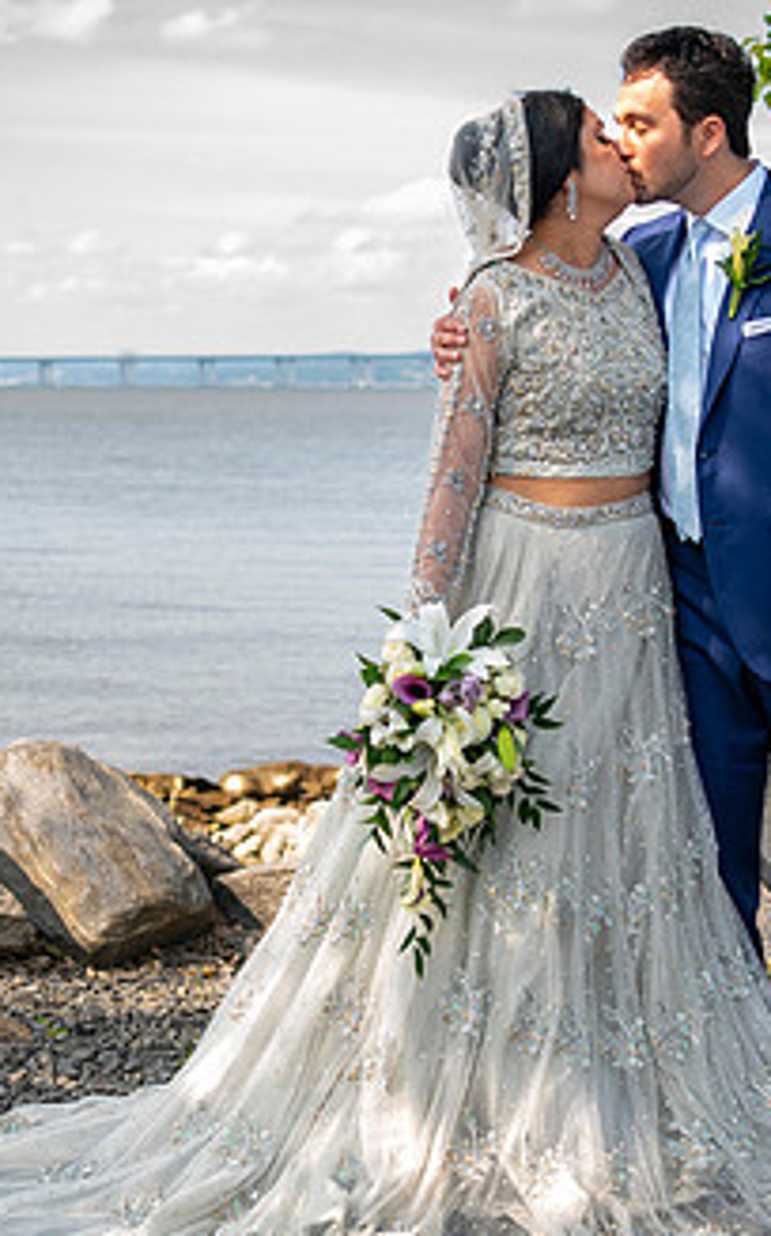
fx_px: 2592
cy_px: 675
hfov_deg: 16.9
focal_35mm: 77
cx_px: 401
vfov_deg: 26.8
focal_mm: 40
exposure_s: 1/320
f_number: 2.8
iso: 50
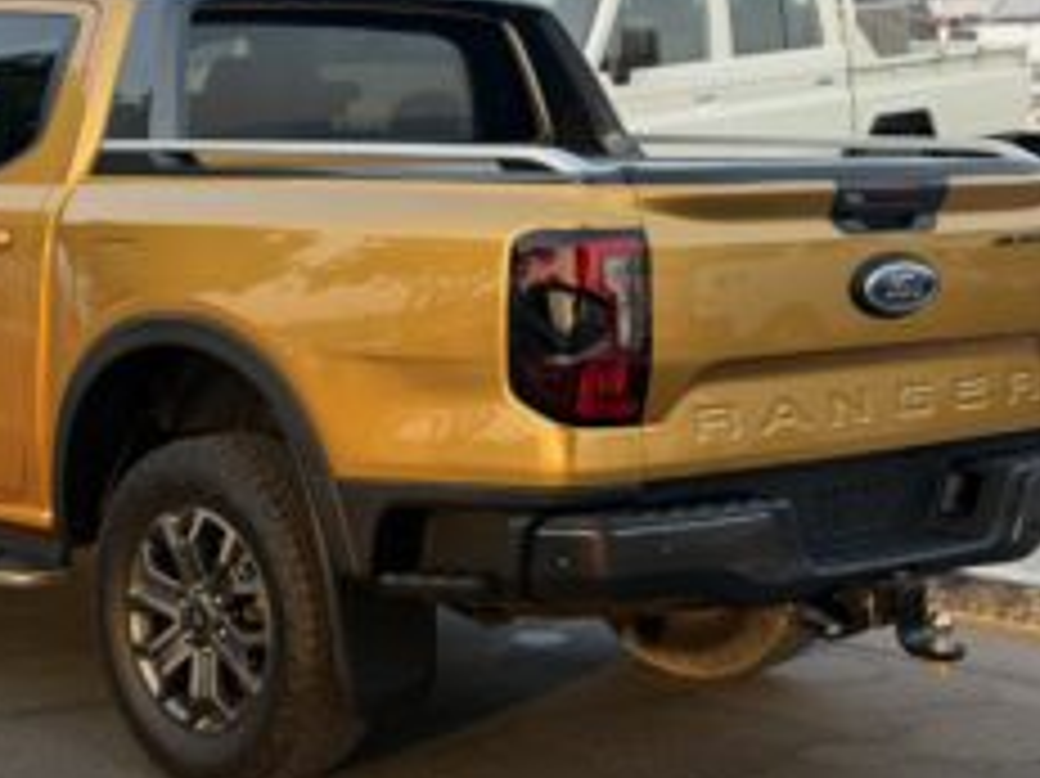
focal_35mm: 83
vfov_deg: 17.7
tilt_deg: -5.7
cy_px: 256
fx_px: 2492
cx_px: 293
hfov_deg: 23.4
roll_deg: +0.8
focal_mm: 6.76
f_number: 1.78
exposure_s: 1/740
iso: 64
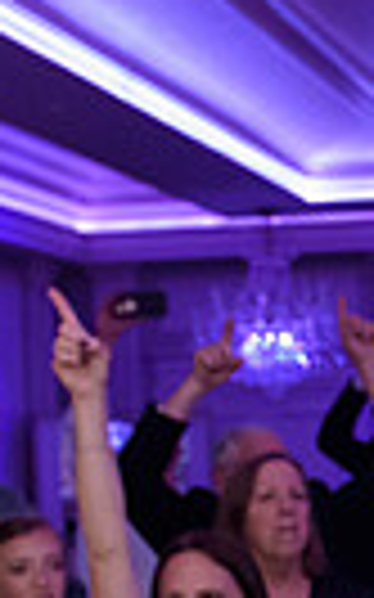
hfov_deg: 11.4
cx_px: 671
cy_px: 483
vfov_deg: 19.3
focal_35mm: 107
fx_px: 1747
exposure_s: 1/125
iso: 3200
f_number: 3.2
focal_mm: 24
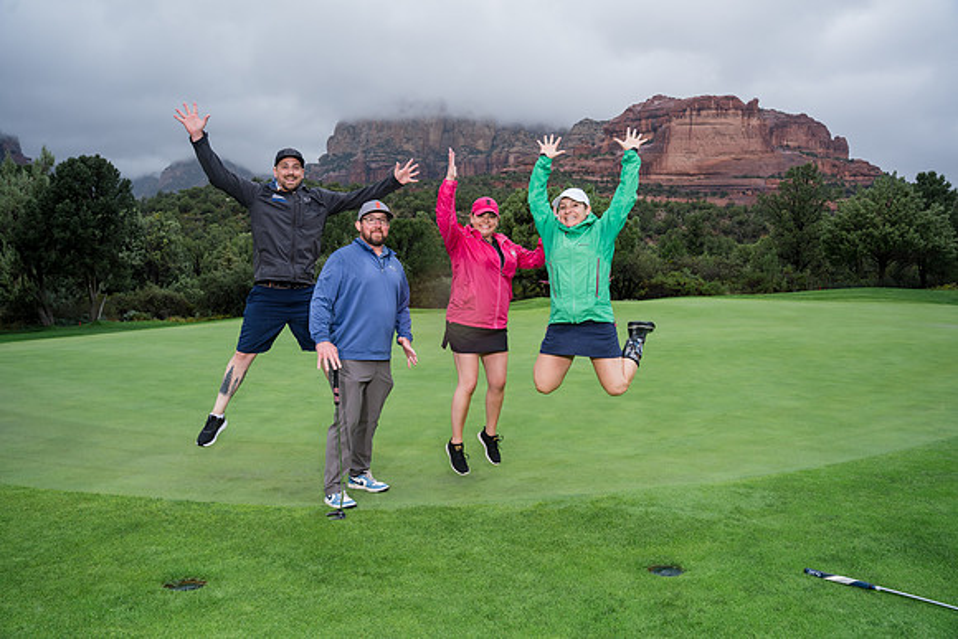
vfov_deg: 53.2
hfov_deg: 73.7
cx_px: 479
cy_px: 320
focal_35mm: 24
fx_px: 639
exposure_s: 1/400
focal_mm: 24
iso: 320
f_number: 5.6
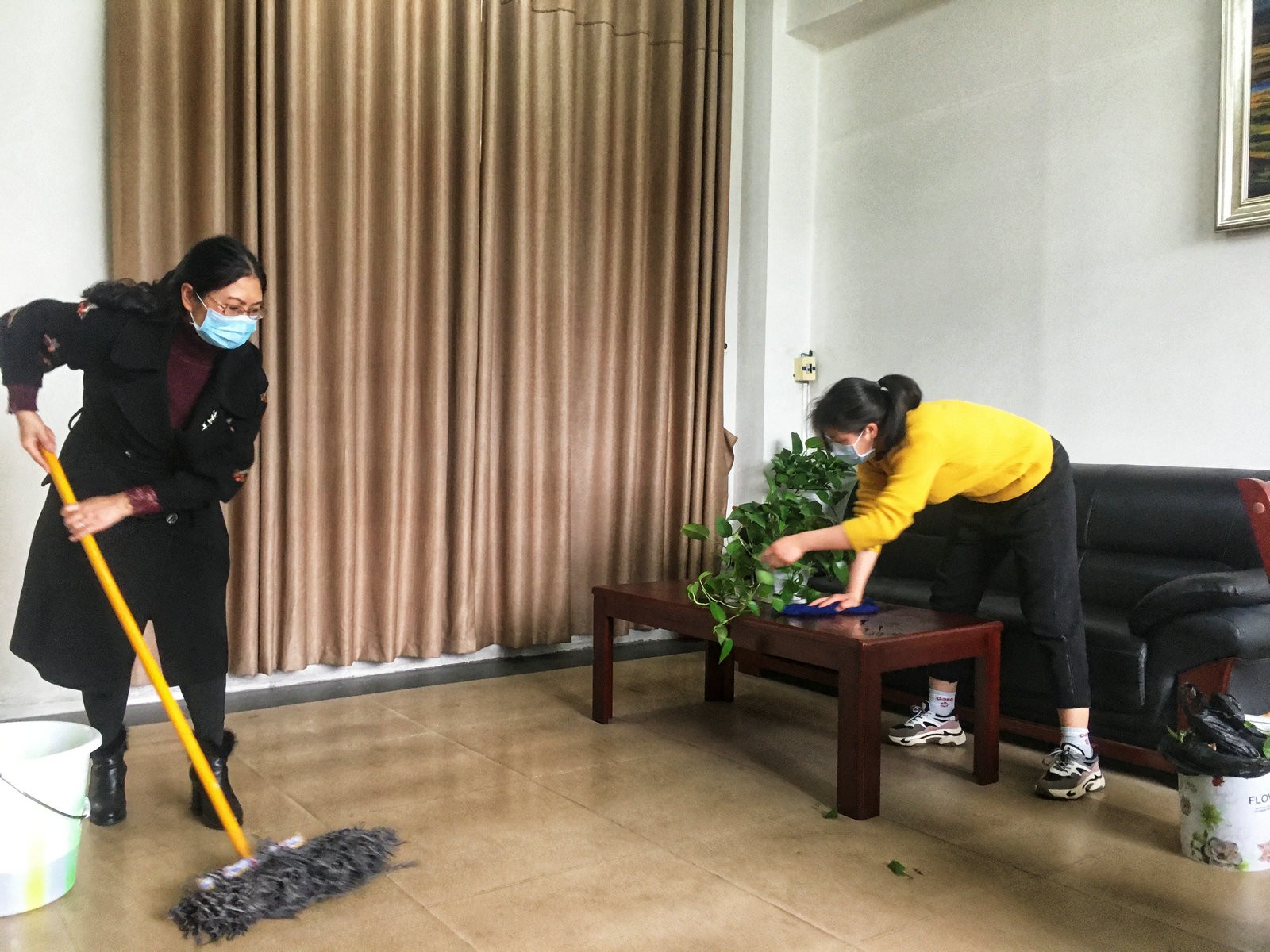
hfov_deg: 61.7
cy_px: 476
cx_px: 635
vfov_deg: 48.2
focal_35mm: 29
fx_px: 1064
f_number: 2.2
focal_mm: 4.15
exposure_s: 1/17
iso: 100
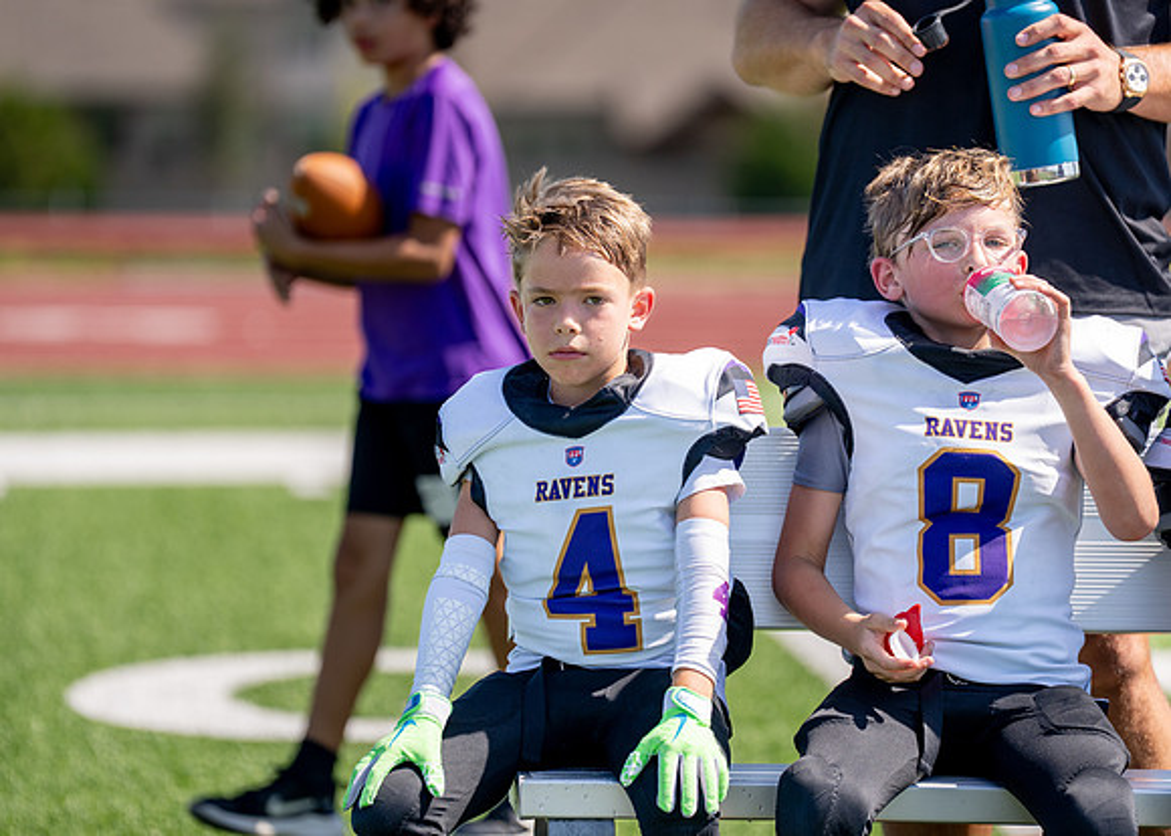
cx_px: 603
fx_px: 7629
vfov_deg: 6.3
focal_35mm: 229
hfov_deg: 8.8
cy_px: 395
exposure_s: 1/2000
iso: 200
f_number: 2.8
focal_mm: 200
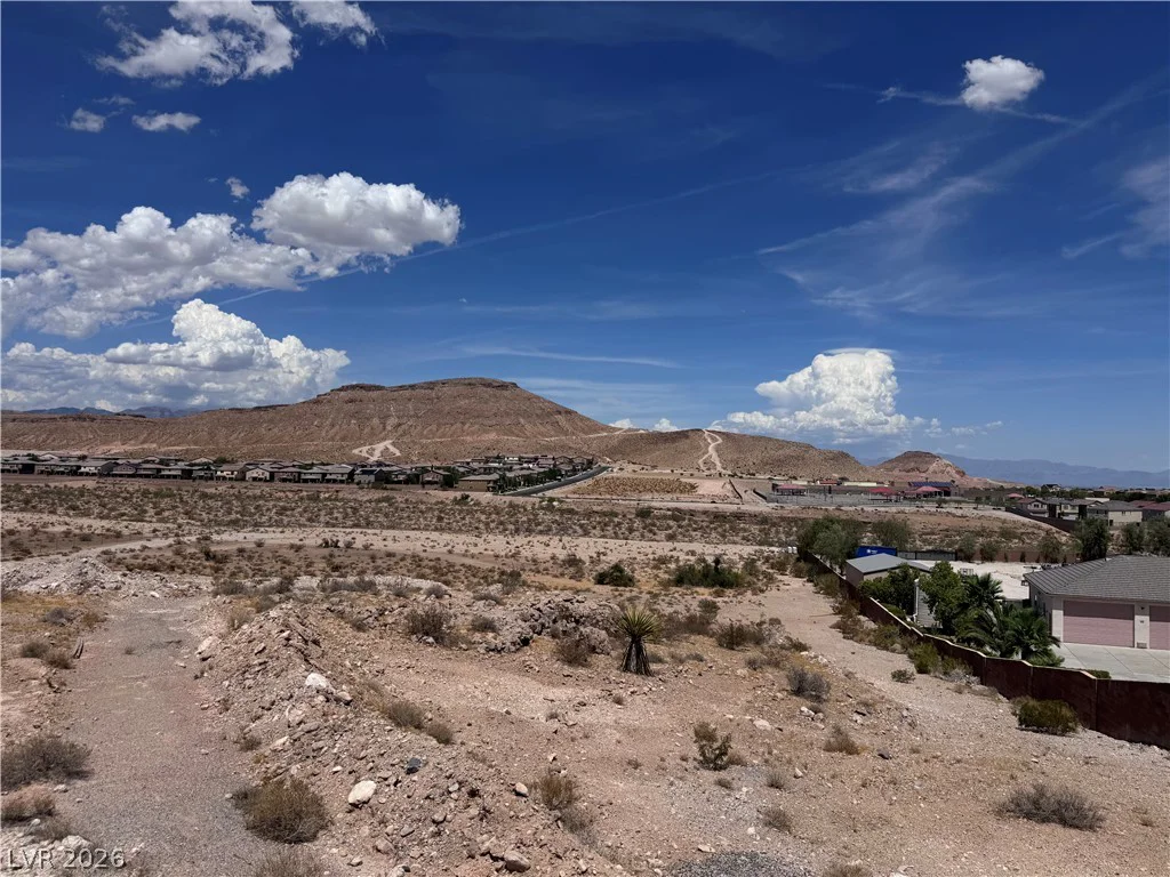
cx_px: 585
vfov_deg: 56.8
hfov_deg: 71.6
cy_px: 438
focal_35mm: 24
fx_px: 811
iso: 80
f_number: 1.78
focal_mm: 6.76
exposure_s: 1/12346
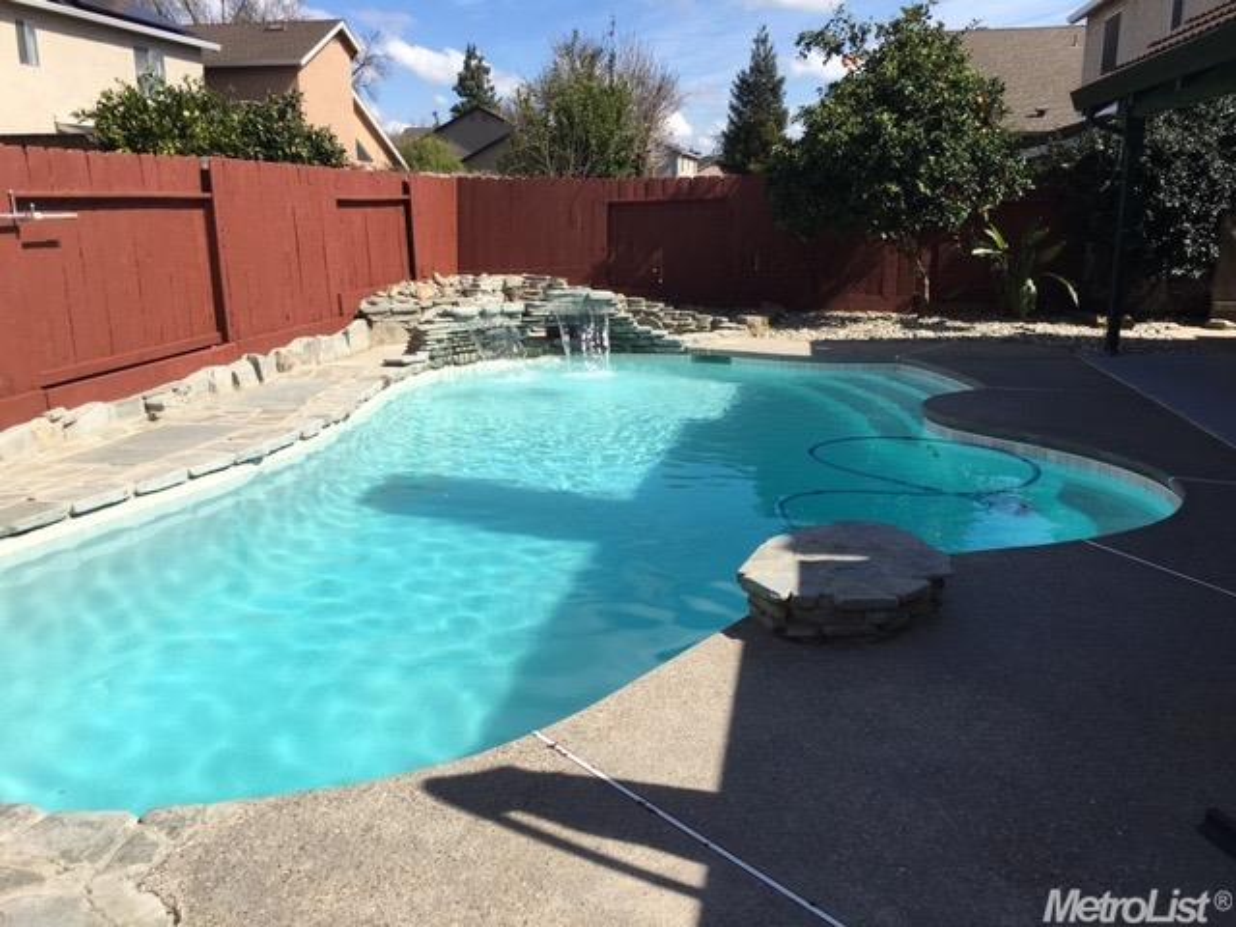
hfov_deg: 61.7
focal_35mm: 29
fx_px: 1035
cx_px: 618
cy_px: 464
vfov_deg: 48.2
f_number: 2.2
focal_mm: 4.15
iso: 25
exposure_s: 1/1637
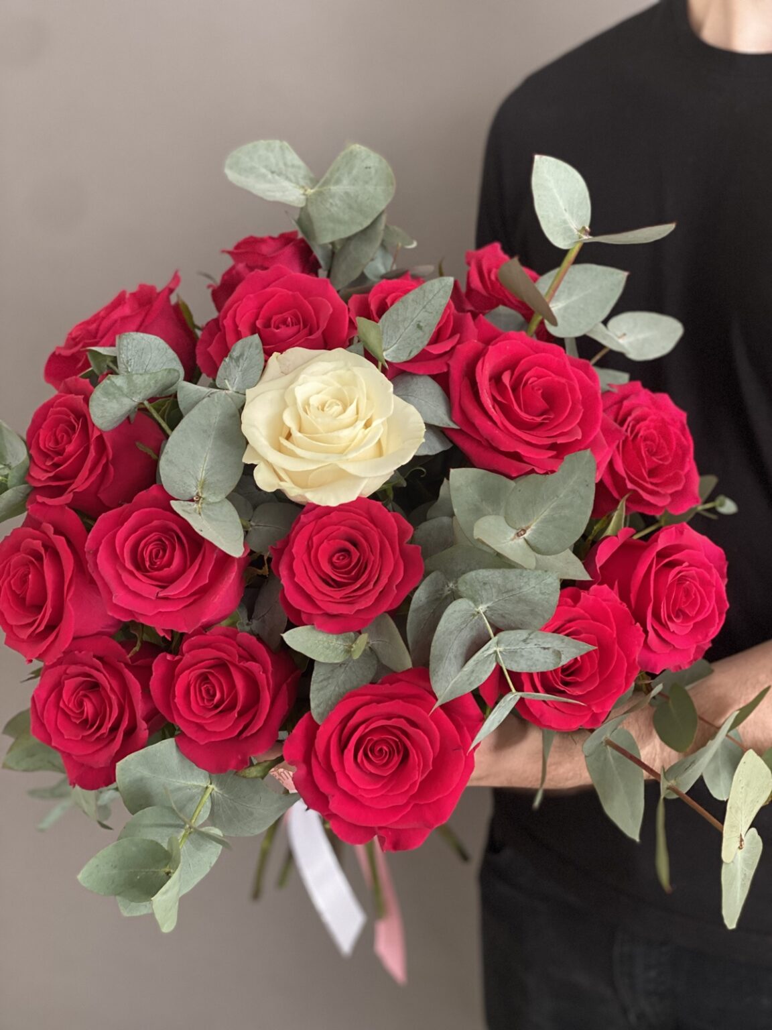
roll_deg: +2.6
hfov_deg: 28.0
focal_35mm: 52
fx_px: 1546
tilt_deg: -16.7
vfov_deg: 36.8
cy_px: 515
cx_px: 386
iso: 250
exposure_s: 1/82
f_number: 2
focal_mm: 6
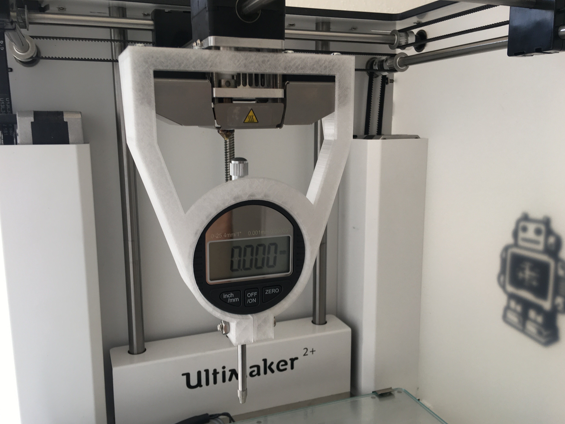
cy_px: 222
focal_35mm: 31
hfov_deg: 58.3
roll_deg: -0.5
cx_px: 273
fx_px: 506
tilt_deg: -9.8
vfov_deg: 45.4
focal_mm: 4.15
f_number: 2.2
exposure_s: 1/50
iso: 25
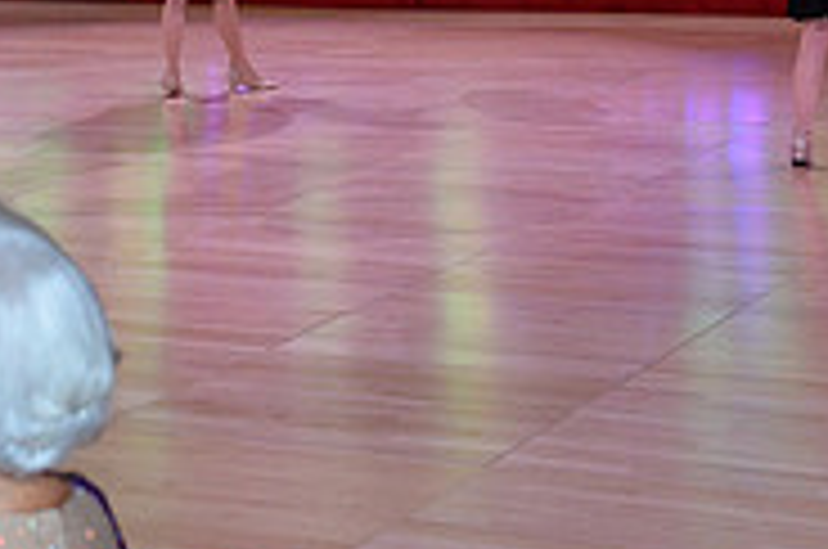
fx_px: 2755
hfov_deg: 16.6
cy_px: -281
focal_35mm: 120
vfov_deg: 10.9
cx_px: -50
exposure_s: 1/250
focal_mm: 38
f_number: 4.5
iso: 1600
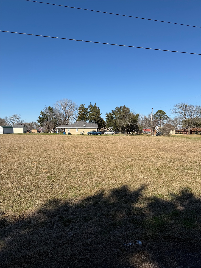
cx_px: 100
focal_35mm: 24
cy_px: 134
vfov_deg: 71.6
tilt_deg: -1.8
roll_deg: -0.3
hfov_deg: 56.8
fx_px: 186
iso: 80
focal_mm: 6.76
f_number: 1.78
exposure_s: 1/5319
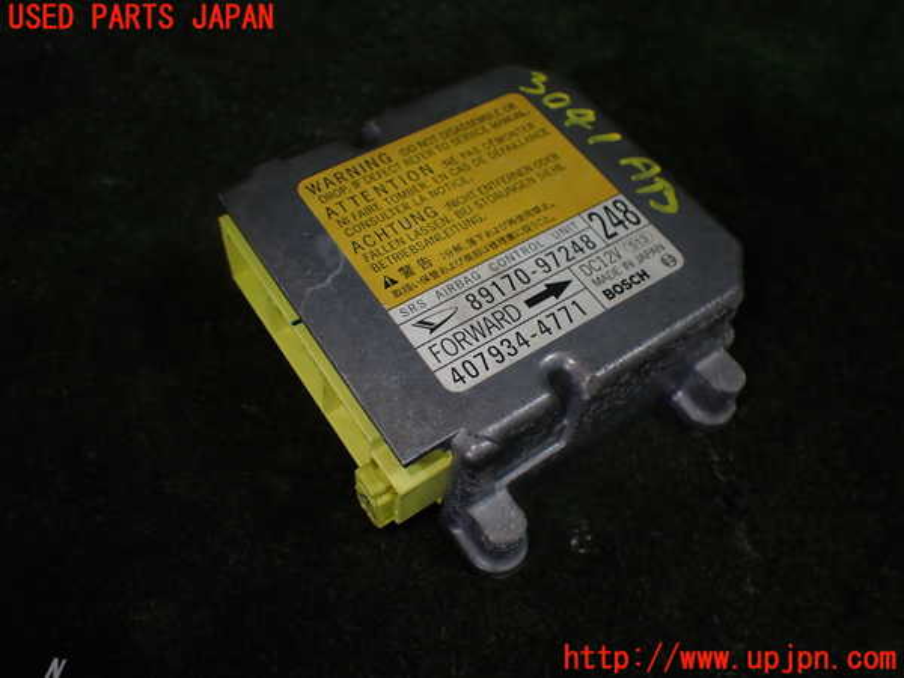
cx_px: 452
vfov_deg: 46.8
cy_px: 339
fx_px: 783
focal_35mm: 30
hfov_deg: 60.0
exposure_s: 1/125
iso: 160
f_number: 2.3
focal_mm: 5.4
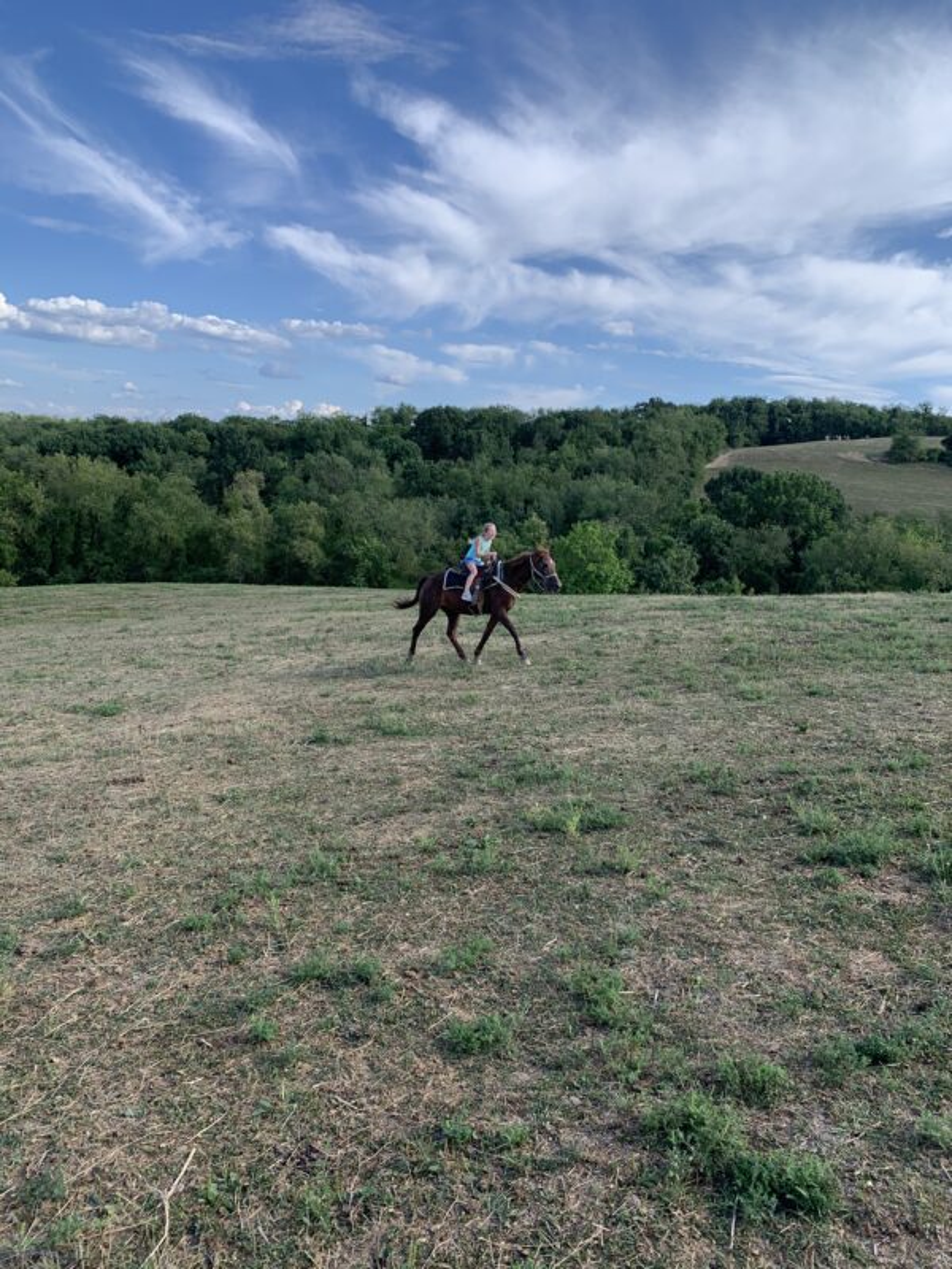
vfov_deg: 67.3
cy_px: 634
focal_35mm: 26
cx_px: 476
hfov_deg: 53.1
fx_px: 953
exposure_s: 1/1314
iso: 25
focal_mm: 4.25
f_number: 1.8
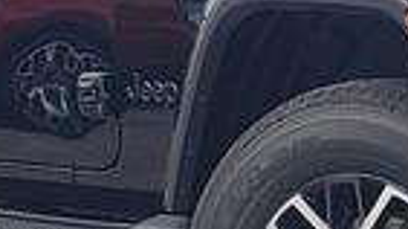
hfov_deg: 16.3
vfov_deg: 9.4
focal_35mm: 129
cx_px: 425
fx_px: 1394
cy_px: 90
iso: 50
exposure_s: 1/244
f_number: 2.4
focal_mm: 4.3
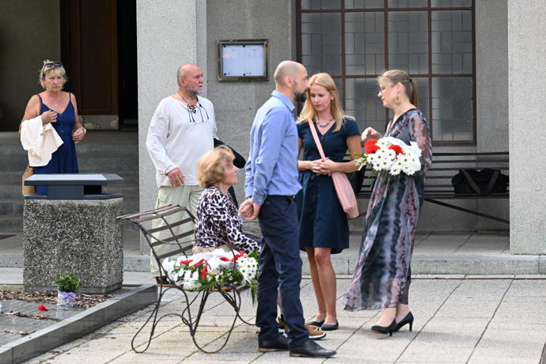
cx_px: 273
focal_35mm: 160
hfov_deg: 12.8
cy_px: 182
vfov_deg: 8.6
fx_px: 2426
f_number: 6.3
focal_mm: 160
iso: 1250
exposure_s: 1/1000
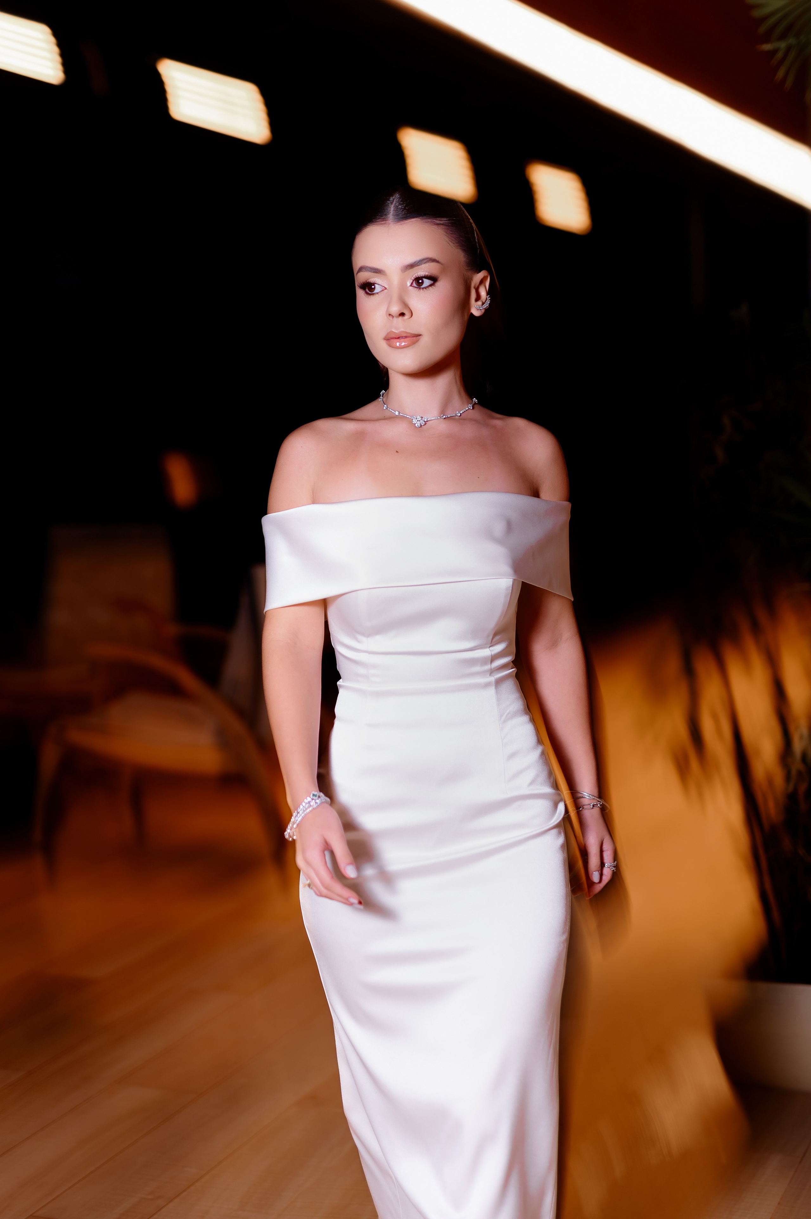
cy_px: 610
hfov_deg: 27.0
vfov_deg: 39.6
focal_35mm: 50
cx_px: 406
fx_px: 1692
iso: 64
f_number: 1.8
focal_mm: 50
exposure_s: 1/20
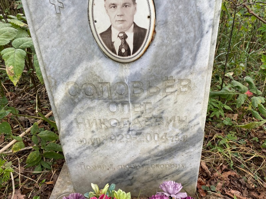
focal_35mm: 26
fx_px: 200
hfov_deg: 67.3
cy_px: 100
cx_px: 133
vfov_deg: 53.1
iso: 32
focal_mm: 4.25
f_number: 1.8
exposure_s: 1/384
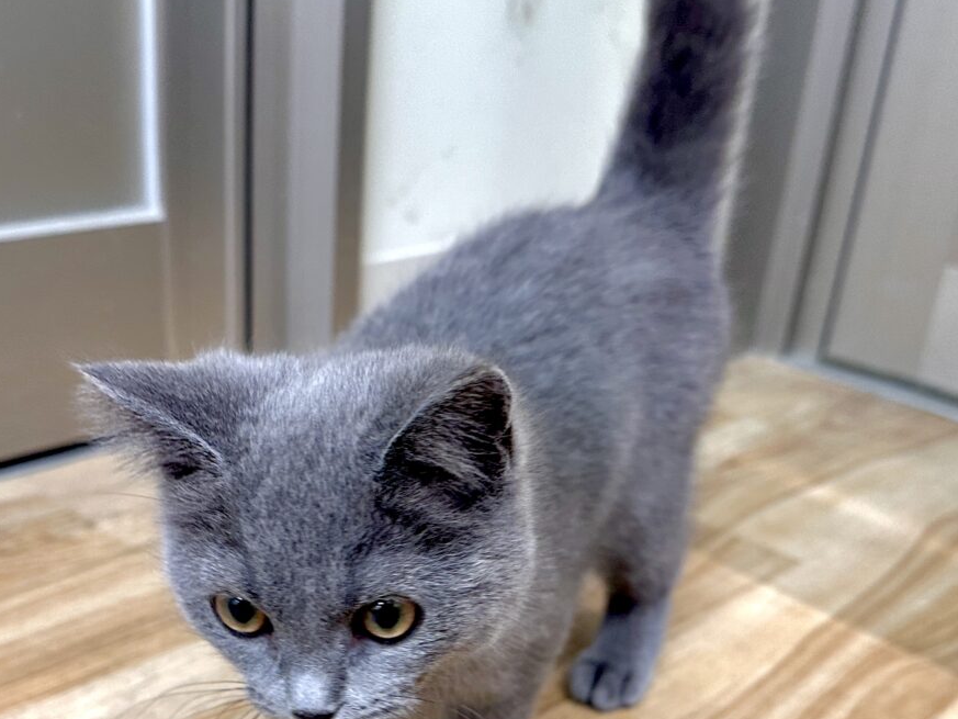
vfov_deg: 42.8
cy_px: 430
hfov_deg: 54.8
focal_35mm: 33
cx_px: 371
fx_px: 913
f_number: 1.78
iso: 200
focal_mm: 6.86
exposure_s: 1/100
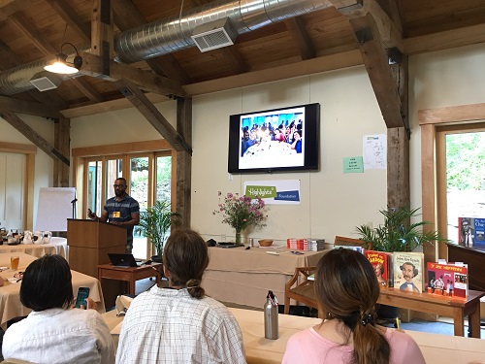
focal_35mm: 29
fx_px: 406
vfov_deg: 48.2
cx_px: 242
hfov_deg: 61.7
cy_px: 182
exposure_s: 1/15
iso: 100
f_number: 2.2
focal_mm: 4.15
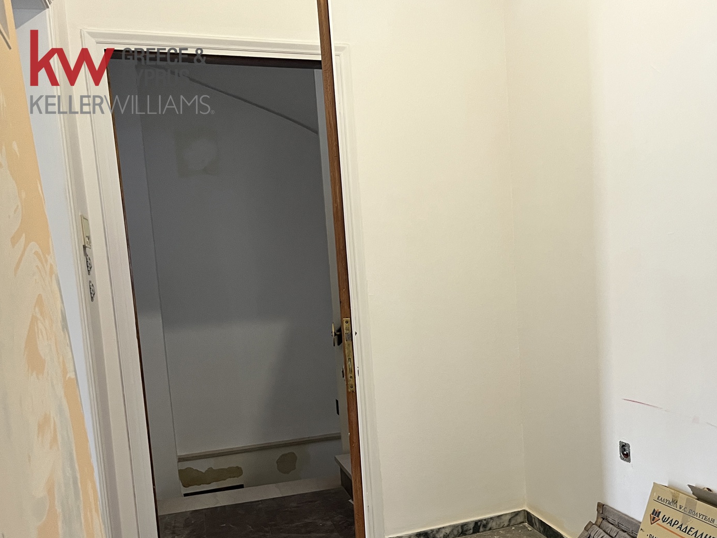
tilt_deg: -6.8
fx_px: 746
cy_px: 343
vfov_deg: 39.3
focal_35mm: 36
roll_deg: +3.2
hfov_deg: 50.6
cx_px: 467
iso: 125
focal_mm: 5.1
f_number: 1.6
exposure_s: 1/50
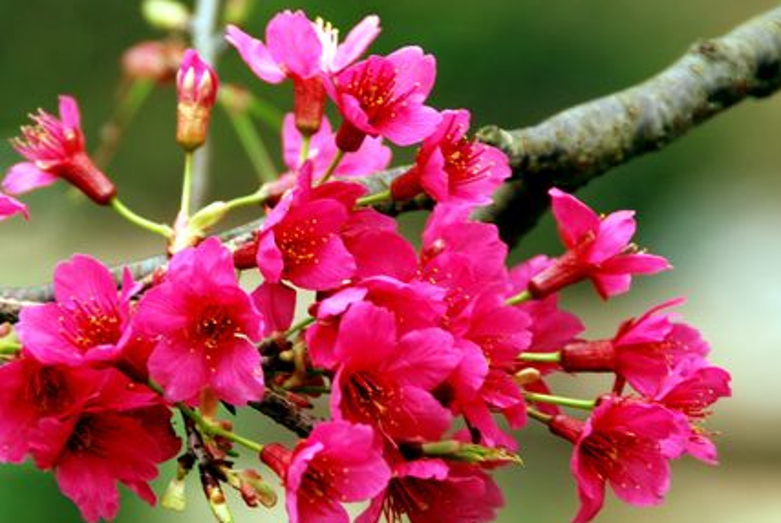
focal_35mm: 562
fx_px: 12209
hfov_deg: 3.7
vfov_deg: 2.5
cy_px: 305
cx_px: 293
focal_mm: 200
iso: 100
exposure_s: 1/80
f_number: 5.6
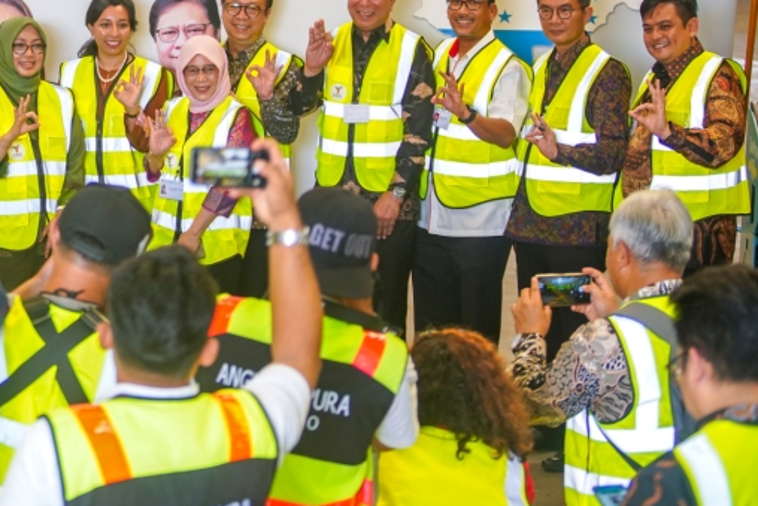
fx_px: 2970
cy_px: 57
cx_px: 4
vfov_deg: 9.7
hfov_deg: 14.3
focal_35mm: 141
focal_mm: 70
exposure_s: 1/125
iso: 800
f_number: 2.8
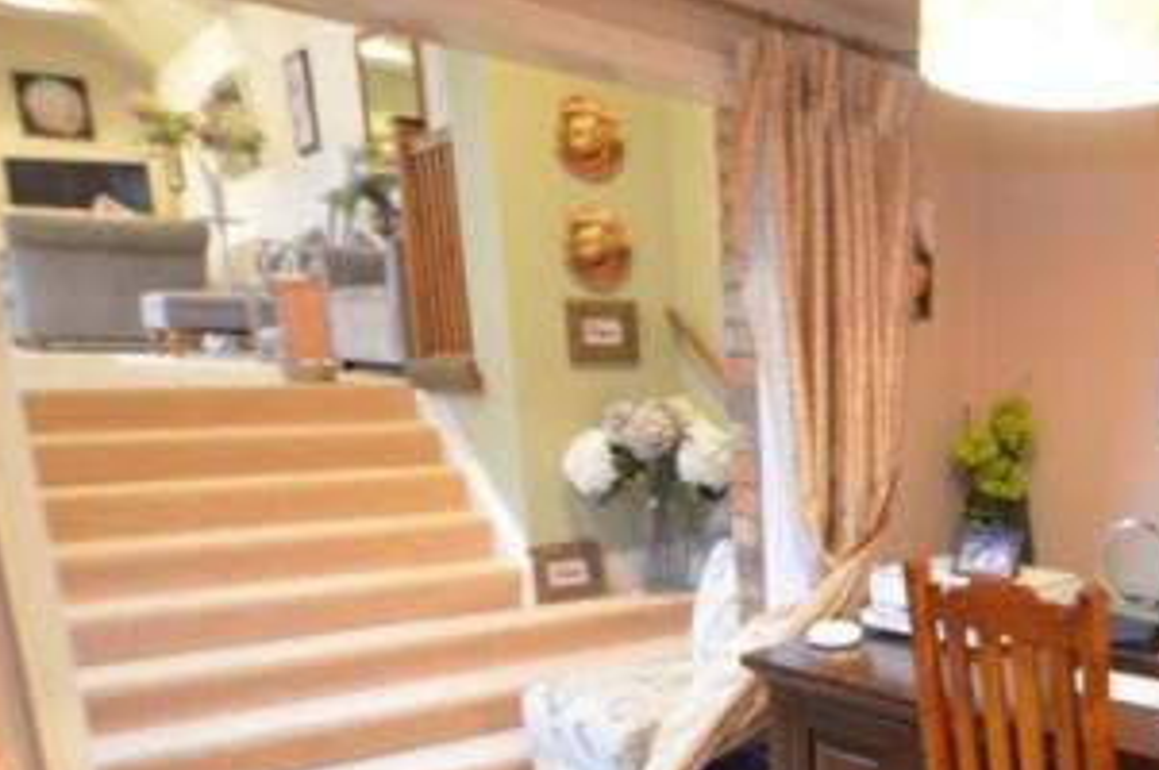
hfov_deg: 47.1
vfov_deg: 34.1
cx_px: 1001
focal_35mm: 38
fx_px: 1207
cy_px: 639
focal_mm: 11.5
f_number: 4.2
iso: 1600
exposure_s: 1/5
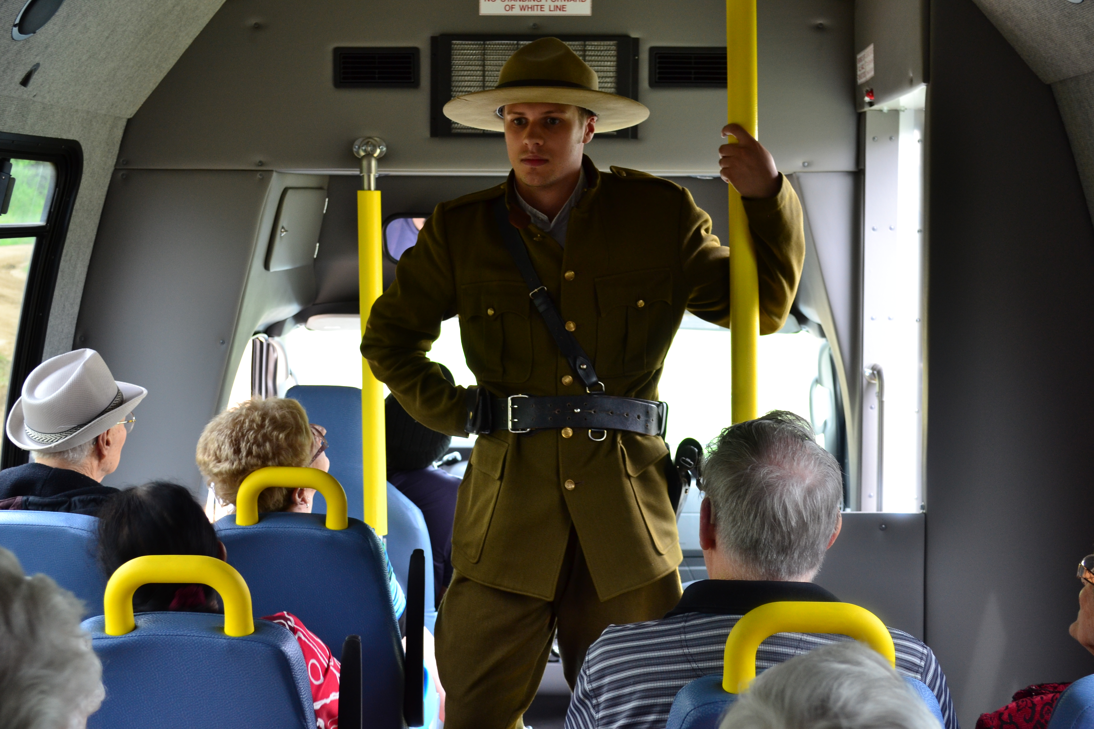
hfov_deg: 36.9
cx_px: 547
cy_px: 364
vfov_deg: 25.1
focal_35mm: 54
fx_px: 1641
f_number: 5.6
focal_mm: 36
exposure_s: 1/30
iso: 400
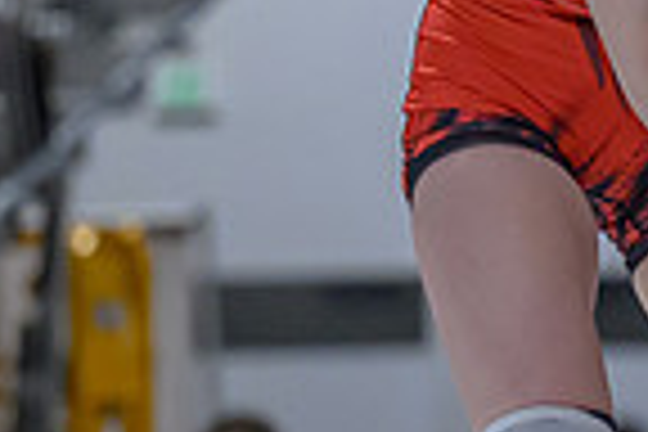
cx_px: 906
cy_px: 104
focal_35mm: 512
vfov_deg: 2.7
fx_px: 9215
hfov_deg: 4.0
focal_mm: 96
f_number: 2.8
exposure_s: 1/640
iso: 4500
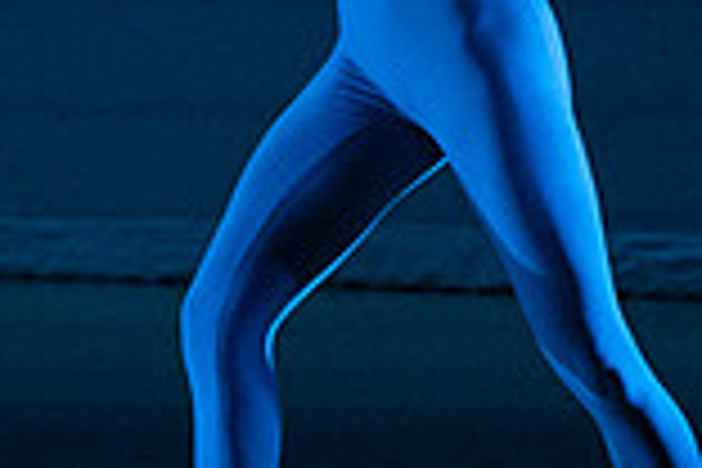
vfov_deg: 1.0
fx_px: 26771
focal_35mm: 1373
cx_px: 234
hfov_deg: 1.5
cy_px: 29
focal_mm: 370
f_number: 5.6
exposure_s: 1/400
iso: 16000
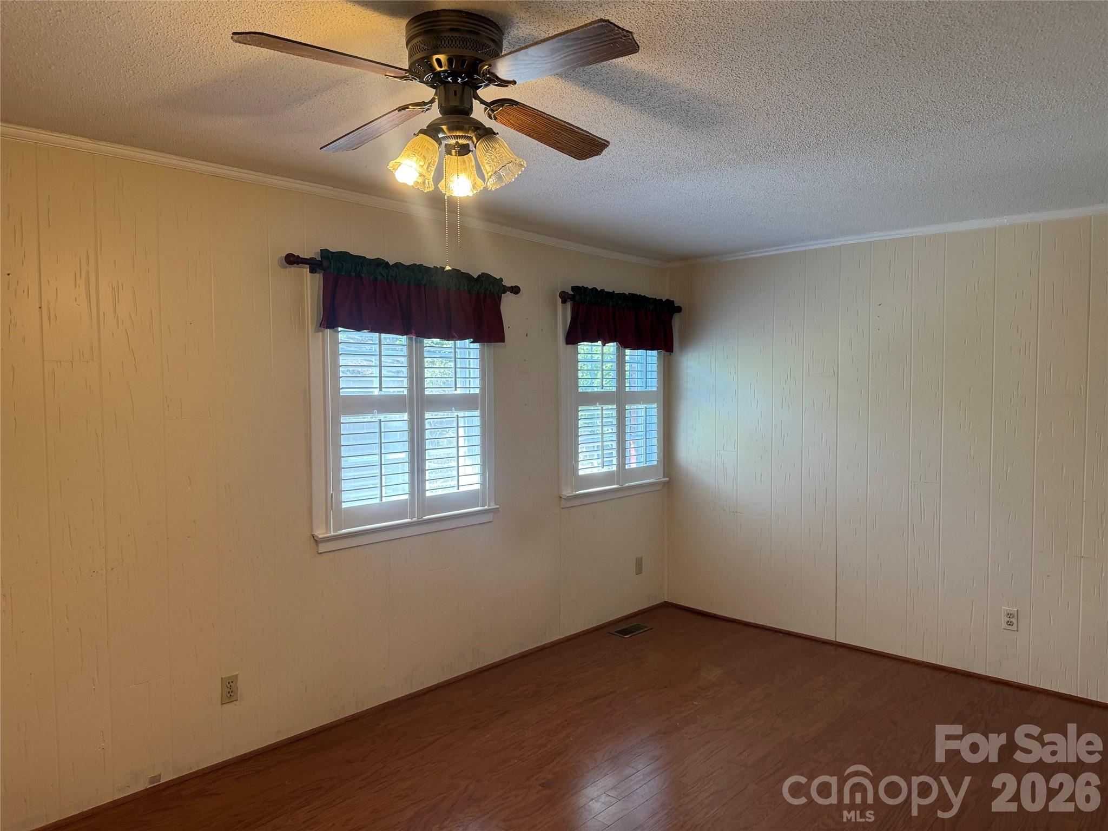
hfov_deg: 71.6
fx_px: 768
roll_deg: +0.4
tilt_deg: -3.1
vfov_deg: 56.8
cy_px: 416
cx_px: 554
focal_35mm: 24
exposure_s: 1/120
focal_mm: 6.76
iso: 160
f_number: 1.78
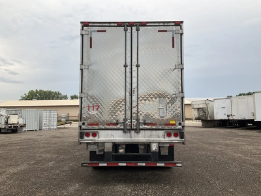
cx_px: 130
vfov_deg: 48.2
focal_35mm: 29
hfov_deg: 61.7
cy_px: 98
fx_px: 219
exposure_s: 1/370
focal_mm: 3
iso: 25
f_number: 1.8
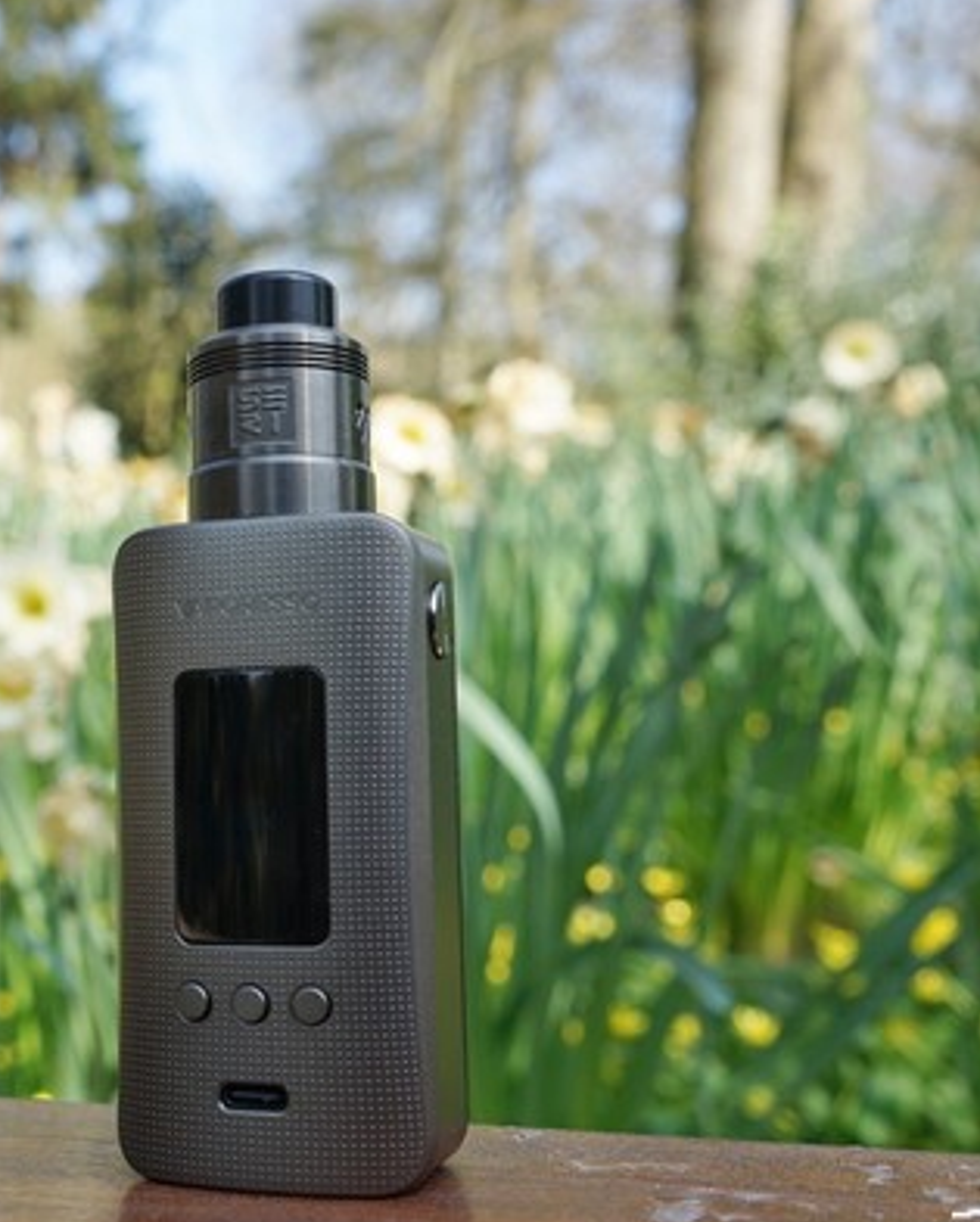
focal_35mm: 43
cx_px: 274
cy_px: 608
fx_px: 1557
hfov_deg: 34.4
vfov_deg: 42.9
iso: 100
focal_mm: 30
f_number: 7.1
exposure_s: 1/80
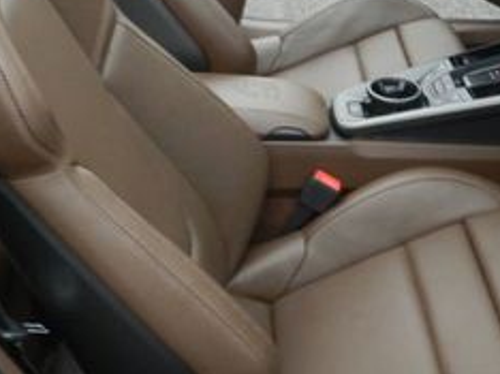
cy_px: 139
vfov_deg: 23.2
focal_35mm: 63
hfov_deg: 30.0
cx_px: 404
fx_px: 909
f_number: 8
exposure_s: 1/25
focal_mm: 4
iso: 180
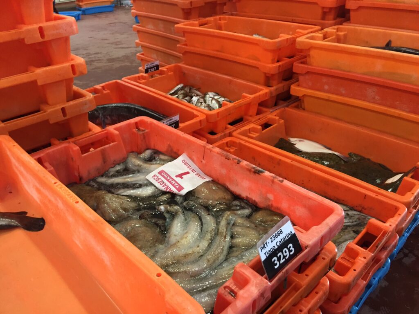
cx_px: 210
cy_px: 157
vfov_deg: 48.2
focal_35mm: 29
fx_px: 351
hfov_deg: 61.7
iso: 160
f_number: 2.2
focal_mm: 4.15
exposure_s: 1/33
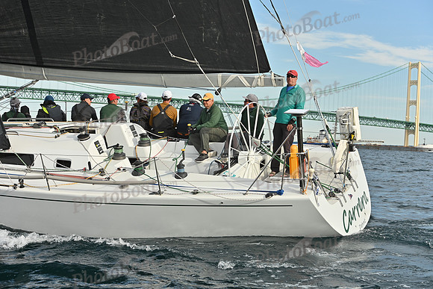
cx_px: 216
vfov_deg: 19.5
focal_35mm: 70
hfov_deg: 28.8
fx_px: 842
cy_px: 144
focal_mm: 70
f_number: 5.6
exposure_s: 1/1000
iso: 320
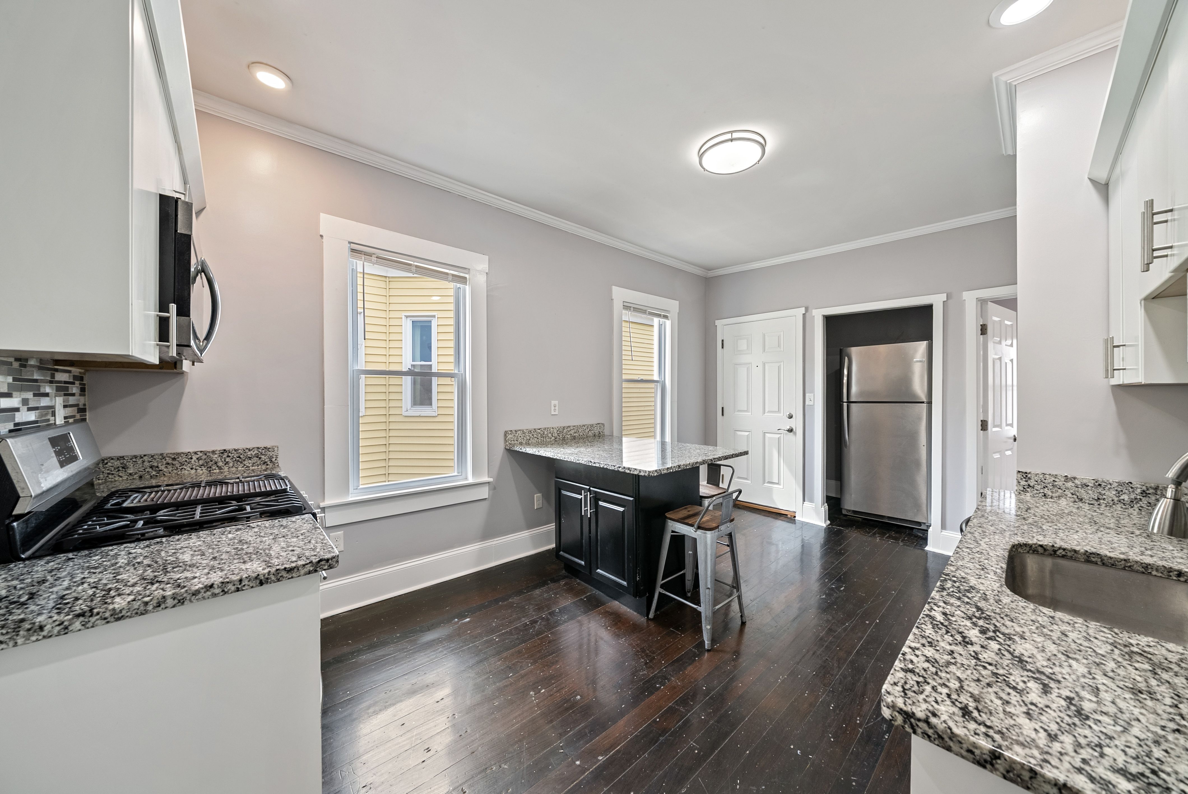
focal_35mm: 12
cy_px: 397
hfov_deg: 112.6
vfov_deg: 90.1
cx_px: 594
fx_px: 396
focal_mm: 12
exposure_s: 1/5
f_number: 8
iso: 320
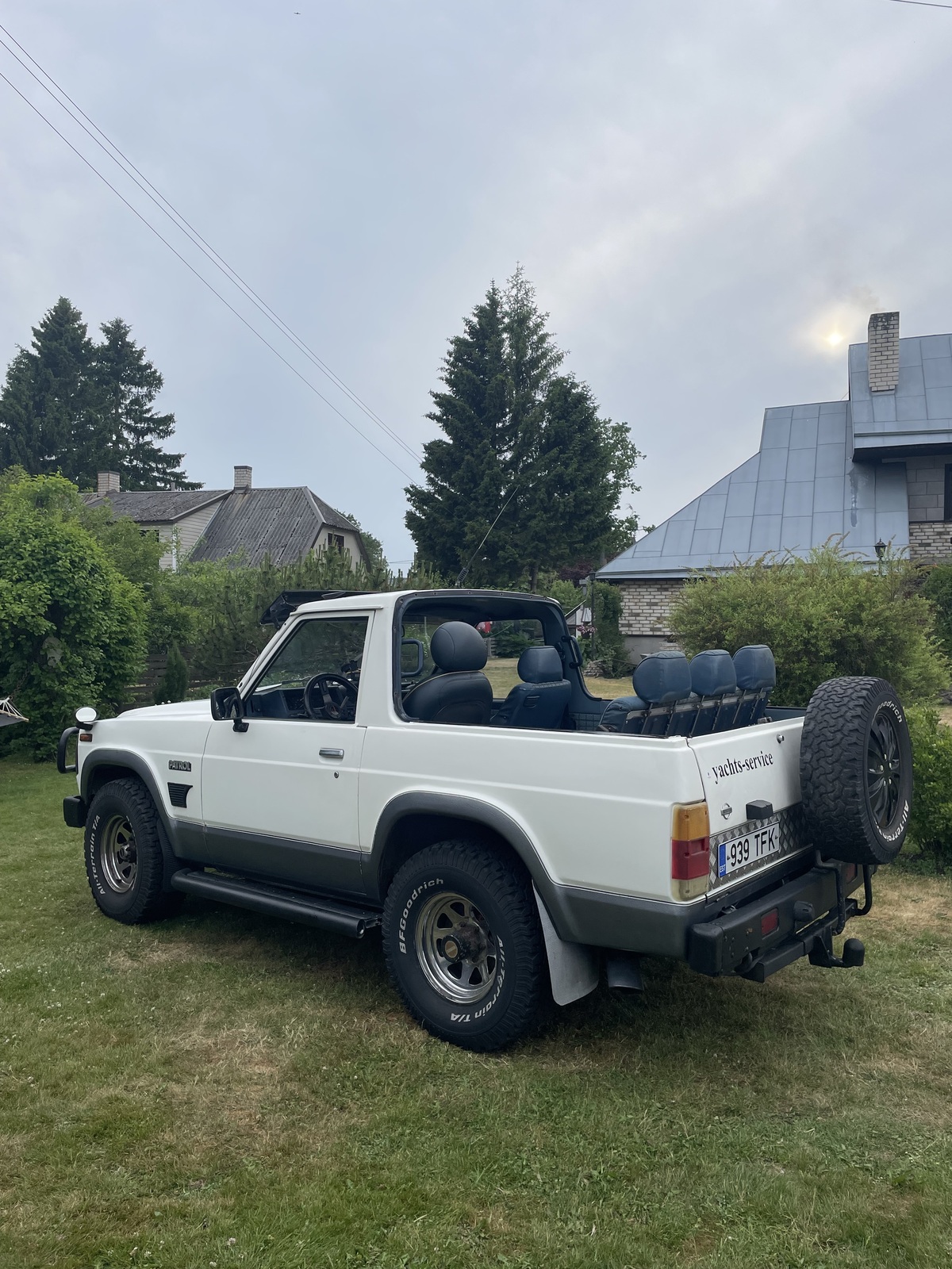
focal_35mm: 26
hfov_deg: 53.1
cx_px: 476
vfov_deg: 67.3
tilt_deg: +1.2
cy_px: 634
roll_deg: -1.6
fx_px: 953
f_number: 1.6
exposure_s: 1/1072
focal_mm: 4.2
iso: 32
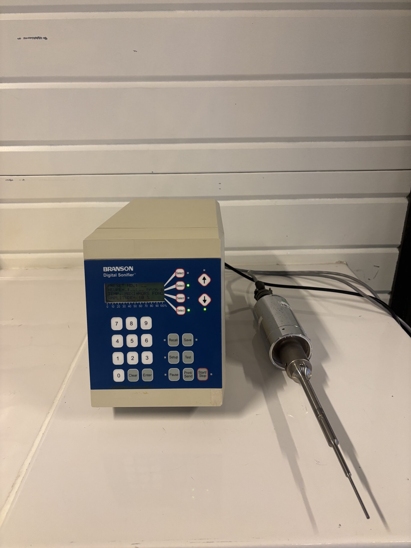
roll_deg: -0.1
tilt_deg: -23.5
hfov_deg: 53.1
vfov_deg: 67.3
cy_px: 274
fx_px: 412
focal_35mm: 26
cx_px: 206
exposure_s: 1/50
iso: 200
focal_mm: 5.96
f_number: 1.6
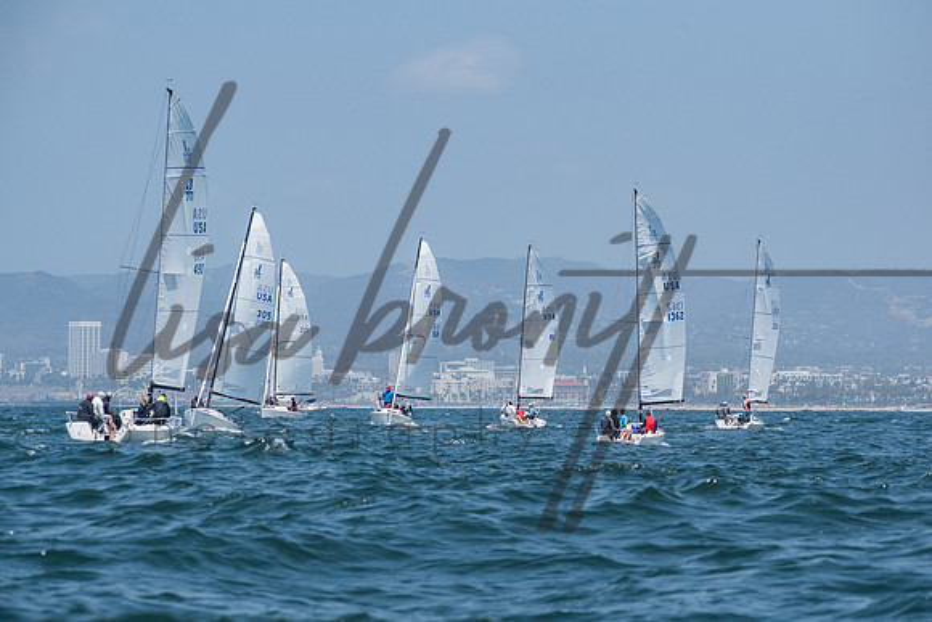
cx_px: 479
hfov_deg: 12.6
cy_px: 317
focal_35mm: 163
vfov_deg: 8.4
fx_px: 4211
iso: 400
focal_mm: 105
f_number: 8
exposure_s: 1/2000
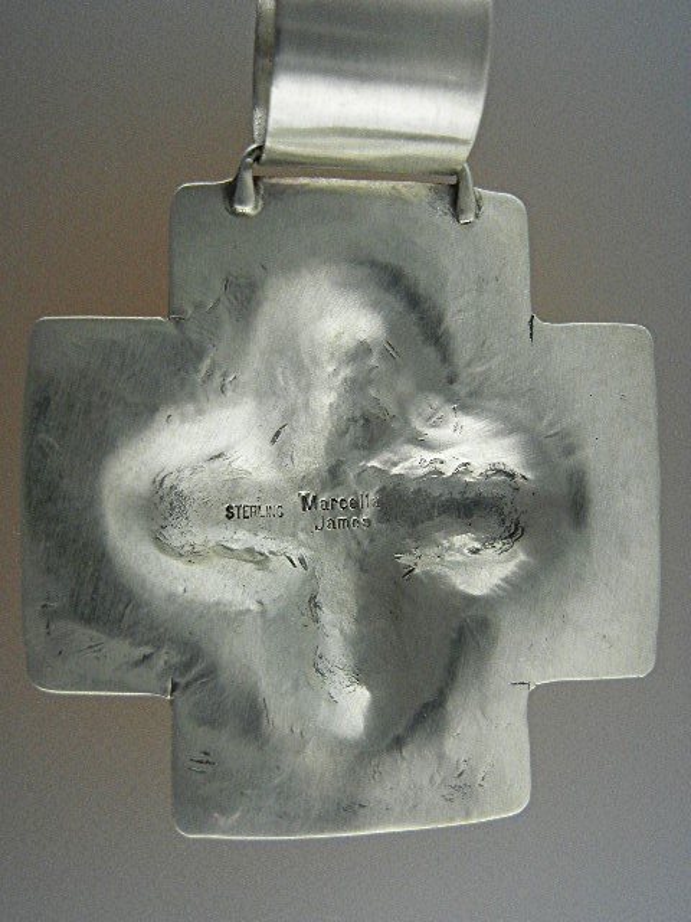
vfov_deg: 42.1
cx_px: 346
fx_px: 1198
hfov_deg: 32.2
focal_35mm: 45
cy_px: 461
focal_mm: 8.1
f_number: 3.8
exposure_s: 1/32
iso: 400
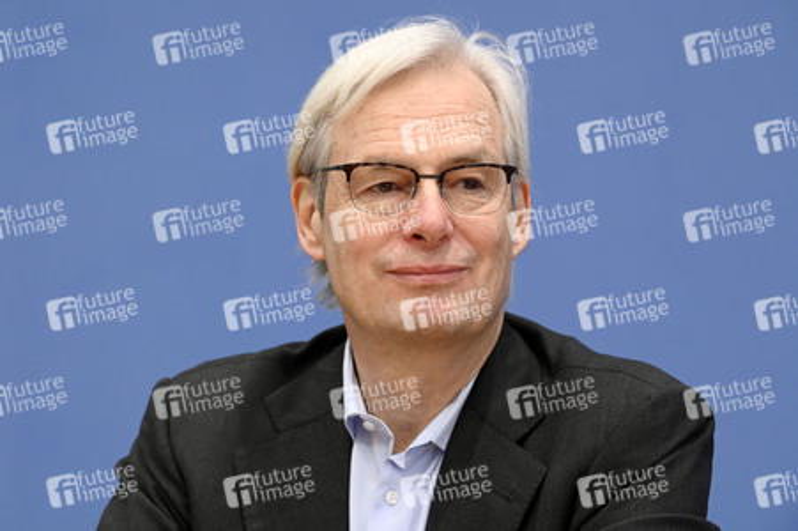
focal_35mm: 160
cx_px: 399
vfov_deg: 8.6
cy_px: 266
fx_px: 3544
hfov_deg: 12.8
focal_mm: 160
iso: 2500
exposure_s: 1/500
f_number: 5
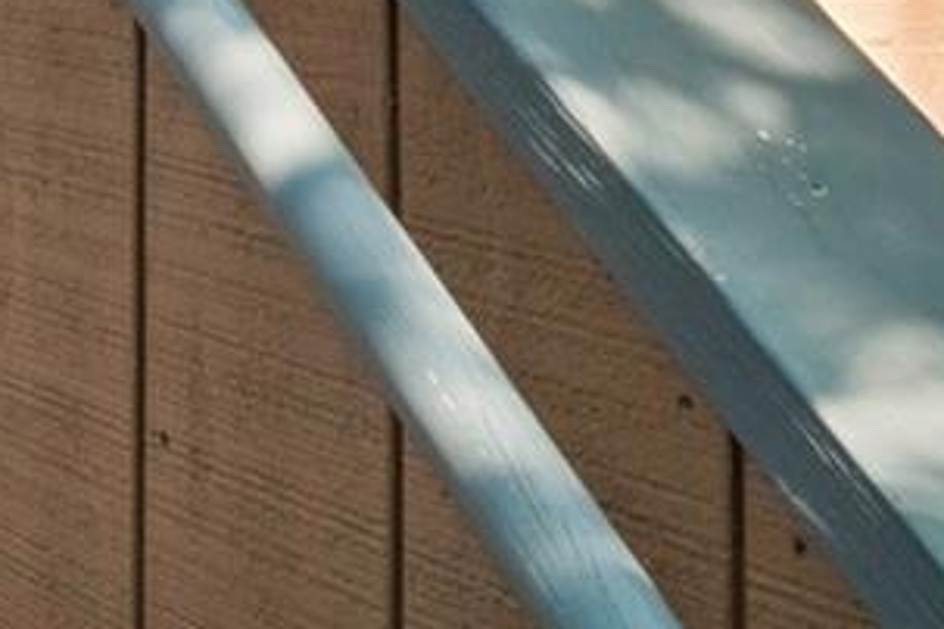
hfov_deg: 12.3
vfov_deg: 11.5
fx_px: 3015
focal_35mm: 115
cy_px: -285
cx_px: -1561
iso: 400
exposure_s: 1/25
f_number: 13
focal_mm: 17
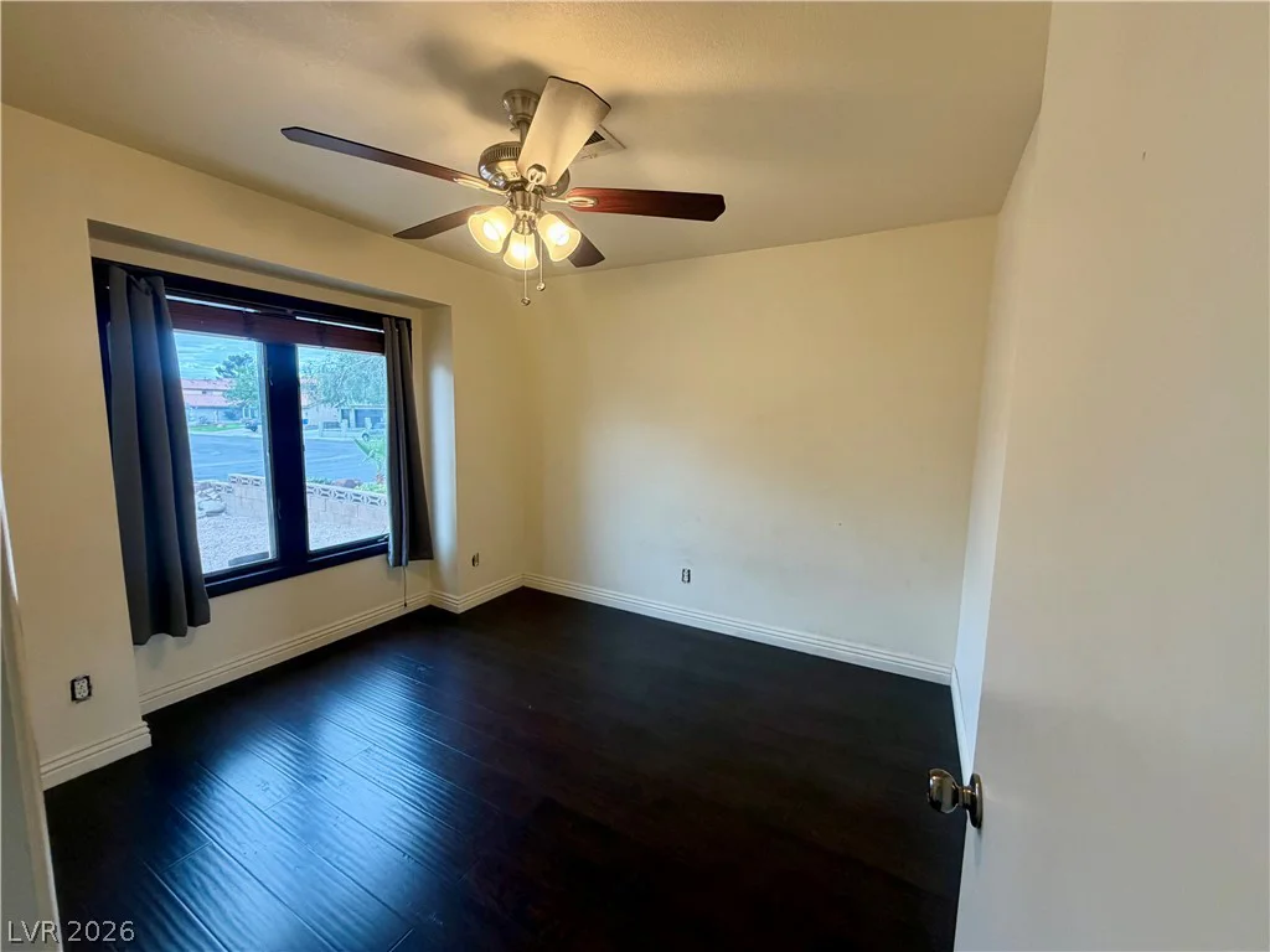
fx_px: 514
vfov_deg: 85.7
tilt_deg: -7.2
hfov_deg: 102.1
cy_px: 476
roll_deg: -1.0
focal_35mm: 14
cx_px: 635
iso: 250
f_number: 2.2
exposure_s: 1/120
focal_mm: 2.22
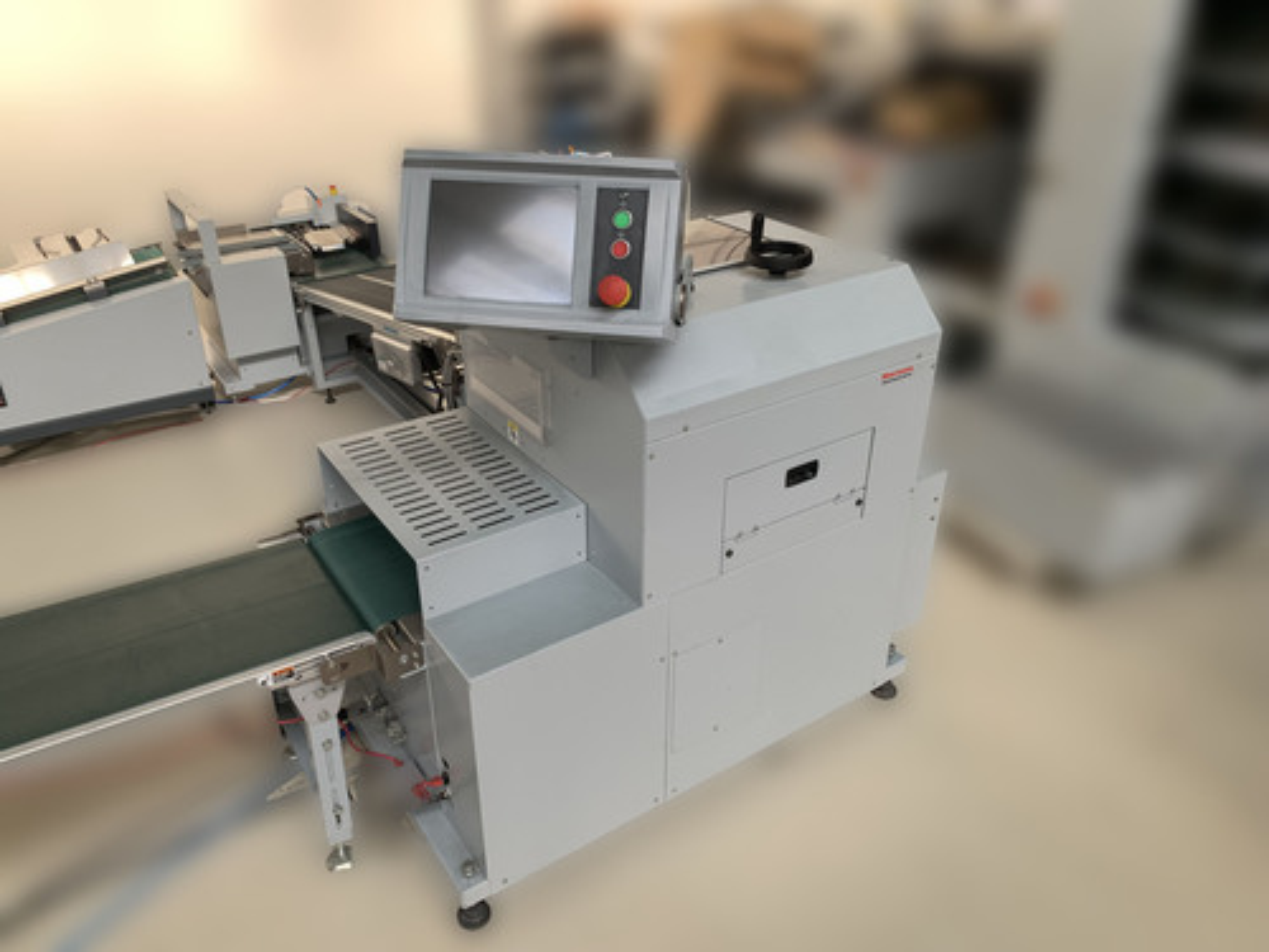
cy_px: 476
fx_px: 953
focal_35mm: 26
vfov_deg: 53.1
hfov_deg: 67.3
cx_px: 634
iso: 40
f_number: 1.8
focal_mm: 4.25
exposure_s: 1/121
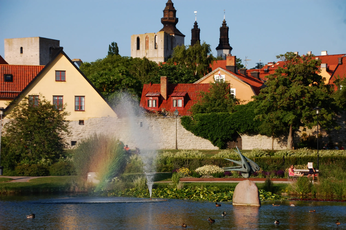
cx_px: 173
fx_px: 1008
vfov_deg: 13.0
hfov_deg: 19.5
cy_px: 115
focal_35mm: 105
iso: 200
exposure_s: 1/640
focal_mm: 70
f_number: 6.3
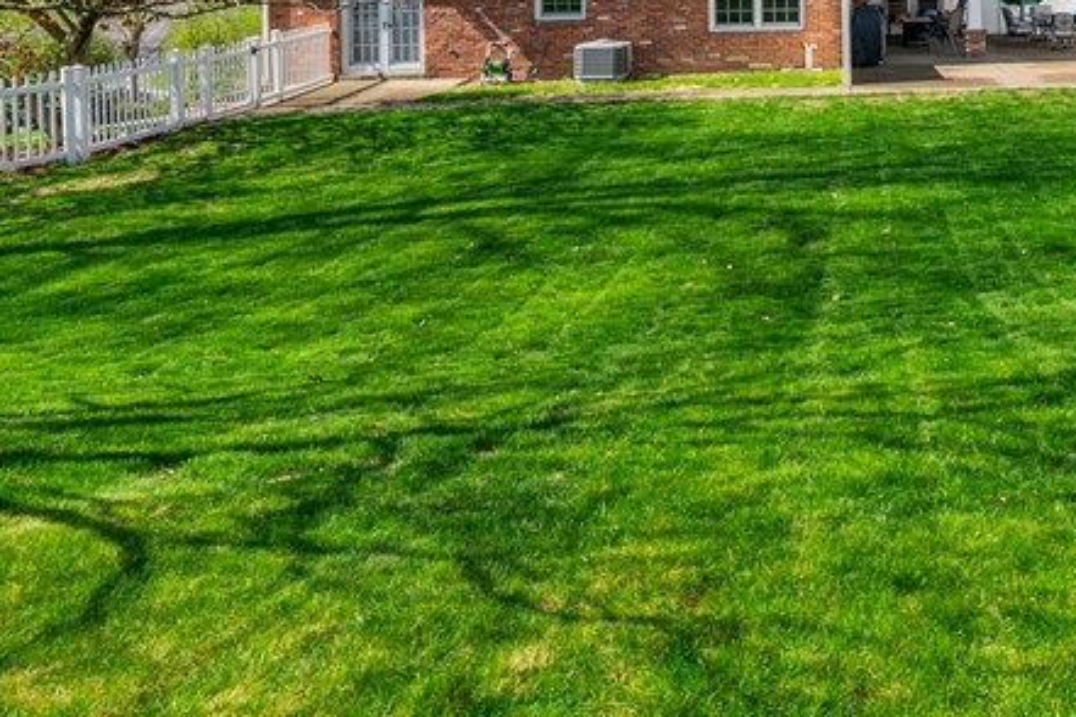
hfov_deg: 52.9
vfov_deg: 35.1
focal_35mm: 32
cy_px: -77
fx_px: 956
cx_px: 930
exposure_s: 1/20
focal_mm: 13
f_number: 11
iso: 50
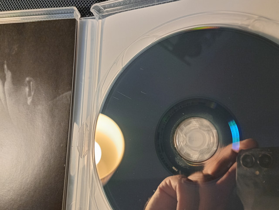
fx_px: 177
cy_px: 105
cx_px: 140
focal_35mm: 22
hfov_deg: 76.4
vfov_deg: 61.1
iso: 50
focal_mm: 4.21
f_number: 1.8
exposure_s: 1/30.3
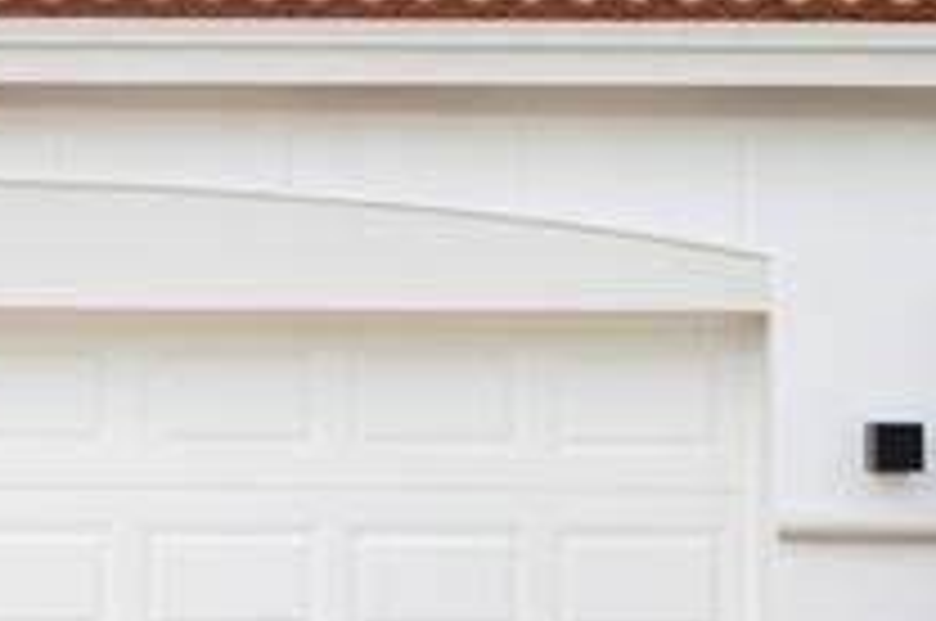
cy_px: -281
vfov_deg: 5.3
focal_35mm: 254
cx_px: -212
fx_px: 6594
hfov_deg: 8.0
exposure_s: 1/500
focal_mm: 33
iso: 400
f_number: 5
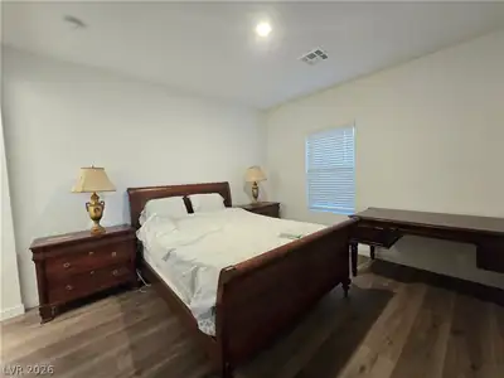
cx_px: 252
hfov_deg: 106.2
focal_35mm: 13
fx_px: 189
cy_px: 189
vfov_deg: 89.9
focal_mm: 2.2
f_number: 2.2
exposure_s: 1/60
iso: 640
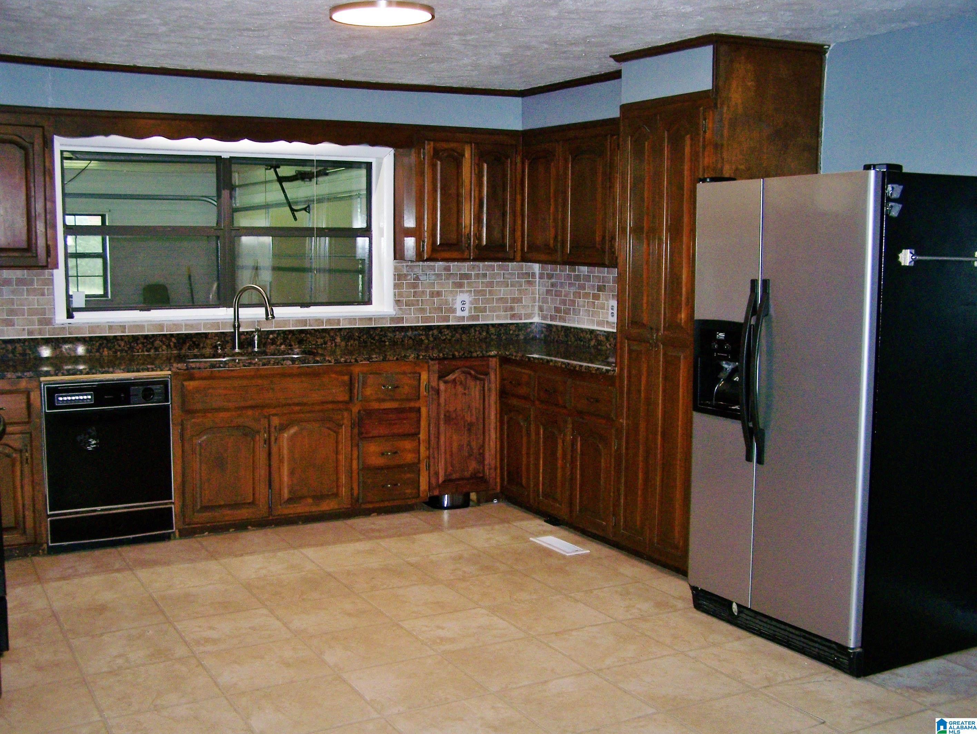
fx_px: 1073
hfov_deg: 48.9
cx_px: 488
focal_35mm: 38
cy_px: 367
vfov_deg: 37.8
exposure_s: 1/60
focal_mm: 6.3
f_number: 2.8
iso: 160
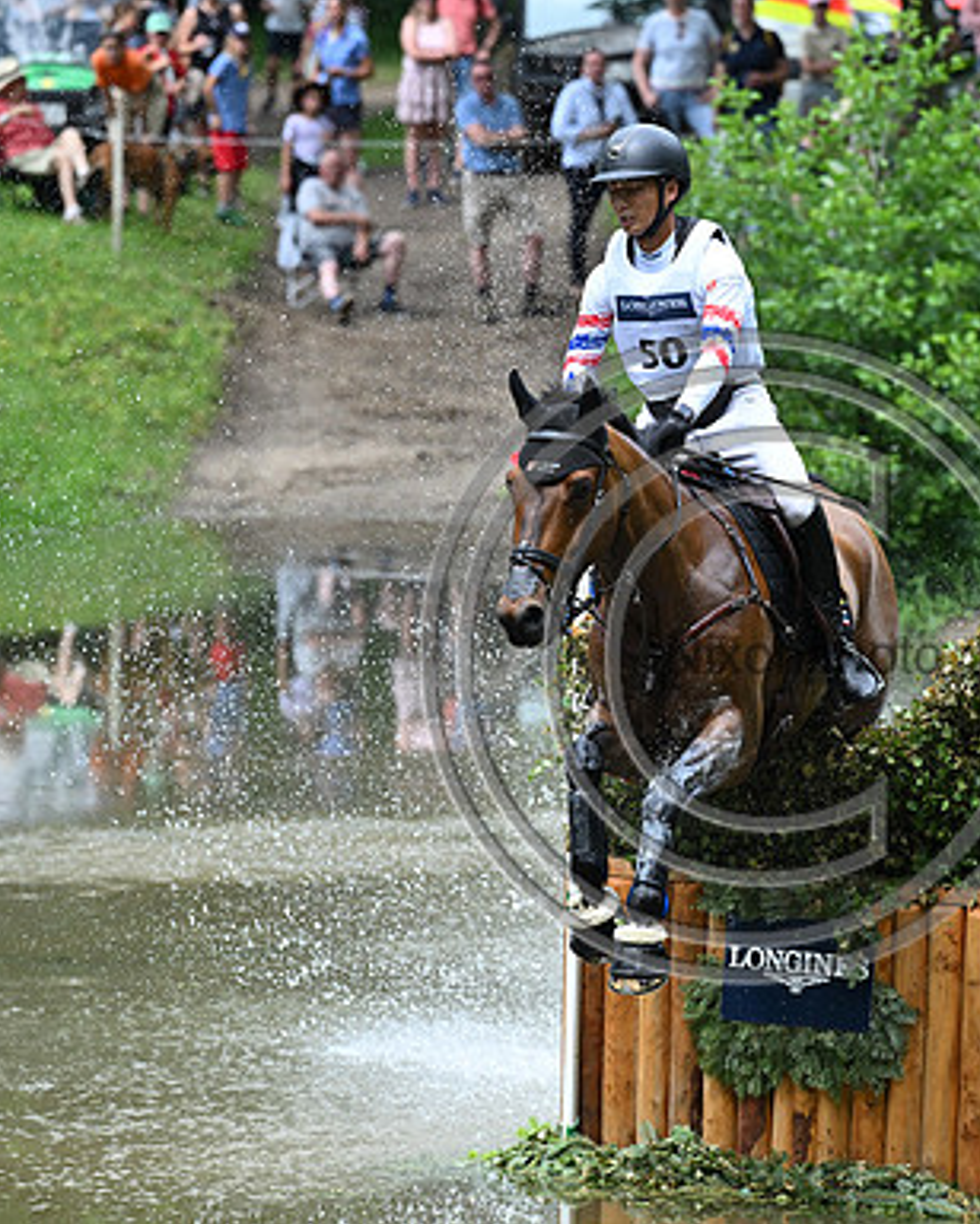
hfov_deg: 5.7
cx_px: 713
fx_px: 9753
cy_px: 612
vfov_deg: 7.2
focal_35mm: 269
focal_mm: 190
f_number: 4.5
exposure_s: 1/1250
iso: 800
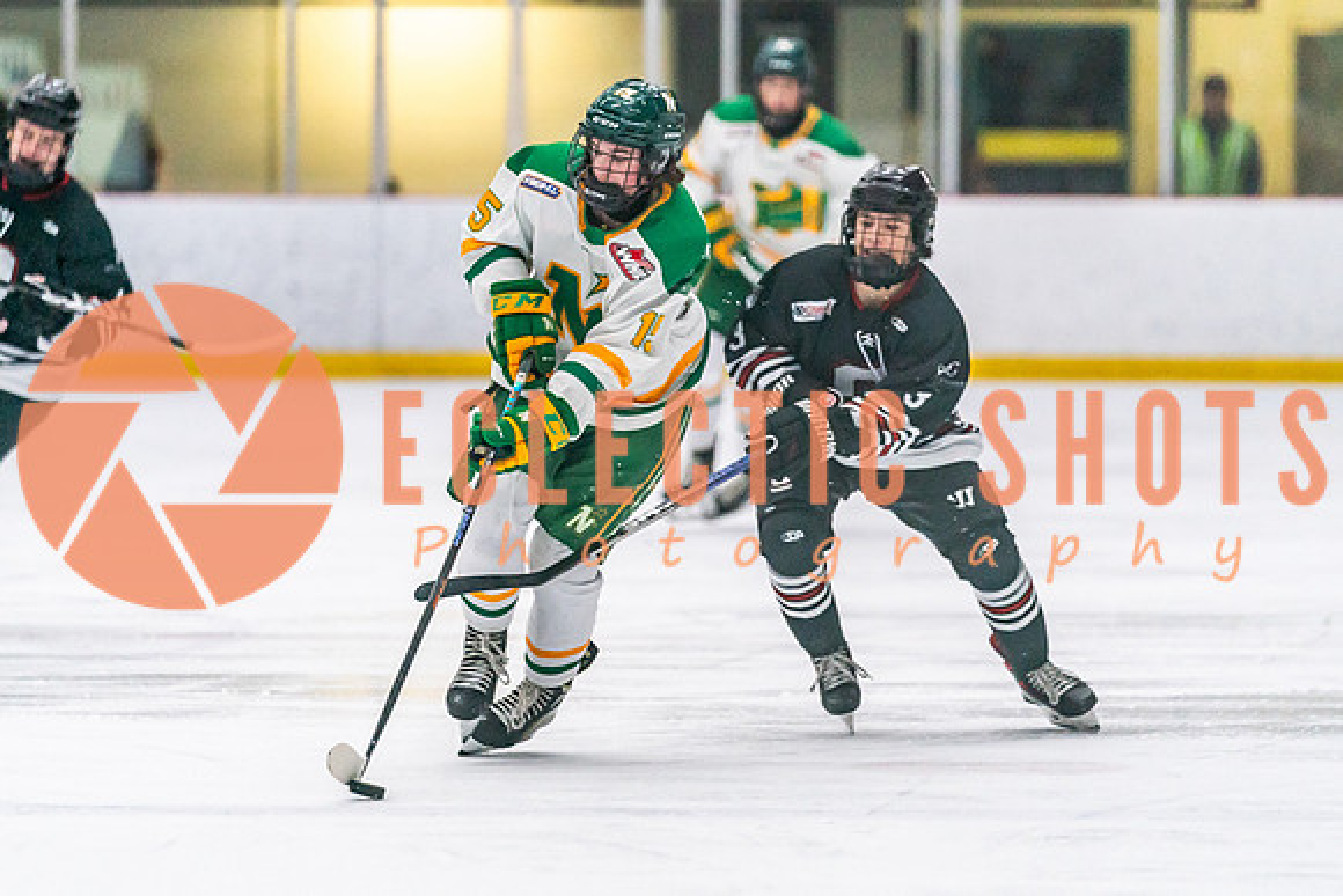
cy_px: 477
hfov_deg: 7.1
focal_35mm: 291
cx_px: 606
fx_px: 10866
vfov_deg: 4.7
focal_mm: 198
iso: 3200
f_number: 2.8
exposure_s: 1/1250
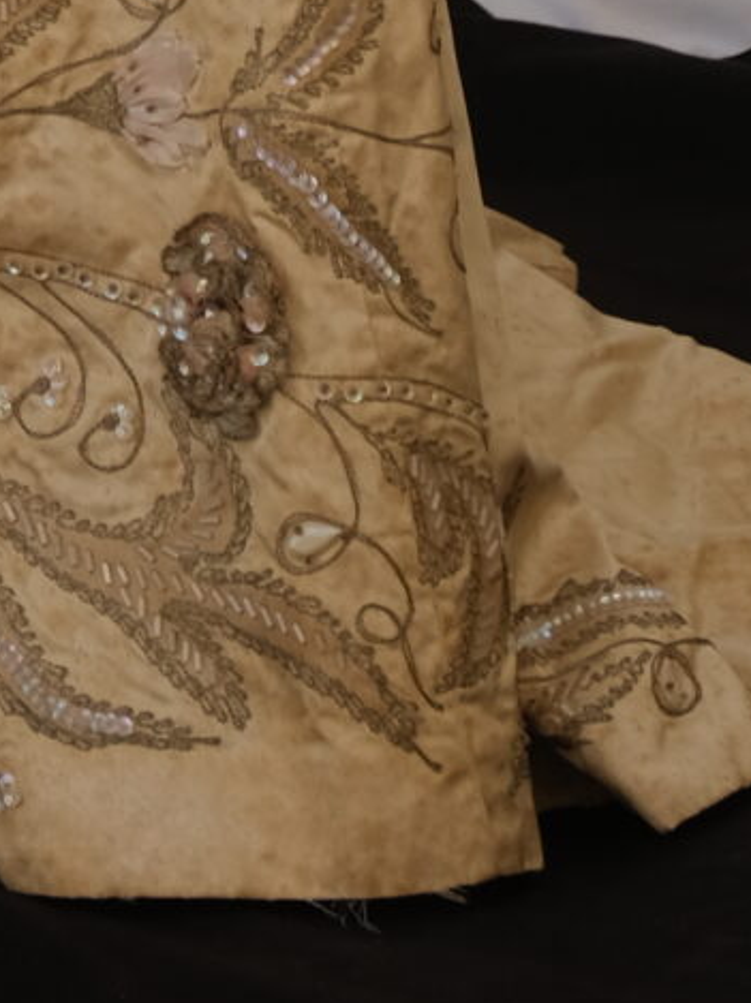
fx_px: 12629
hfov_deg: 3.4
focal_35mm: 436
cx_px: -652
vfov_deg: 4.4
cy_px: -1670
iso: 250
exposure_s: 1/100
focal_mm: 55
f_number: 8
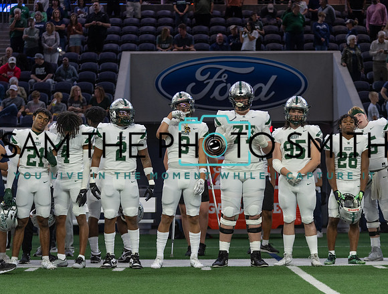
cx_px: 226
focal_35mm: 115
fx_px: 1300
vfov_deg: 12.9
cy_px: 164
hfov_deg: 17.0
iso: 800
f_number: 2.8
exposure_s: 1/320
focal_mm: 90
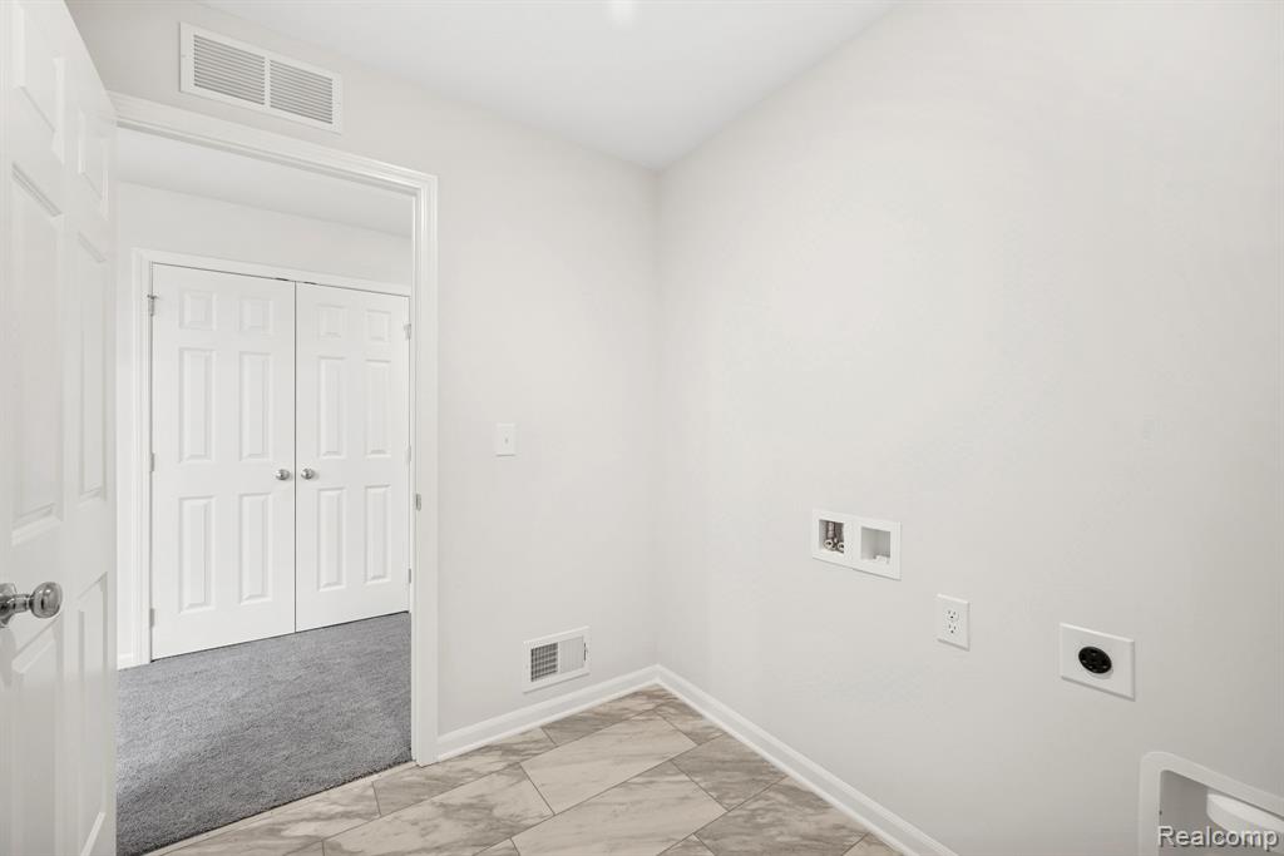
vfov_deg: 81.2
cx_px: 642
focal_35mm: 14
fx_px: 499
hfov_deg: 104.2
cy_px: 428
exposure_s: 1.3
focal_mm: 14
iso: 100
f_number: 9
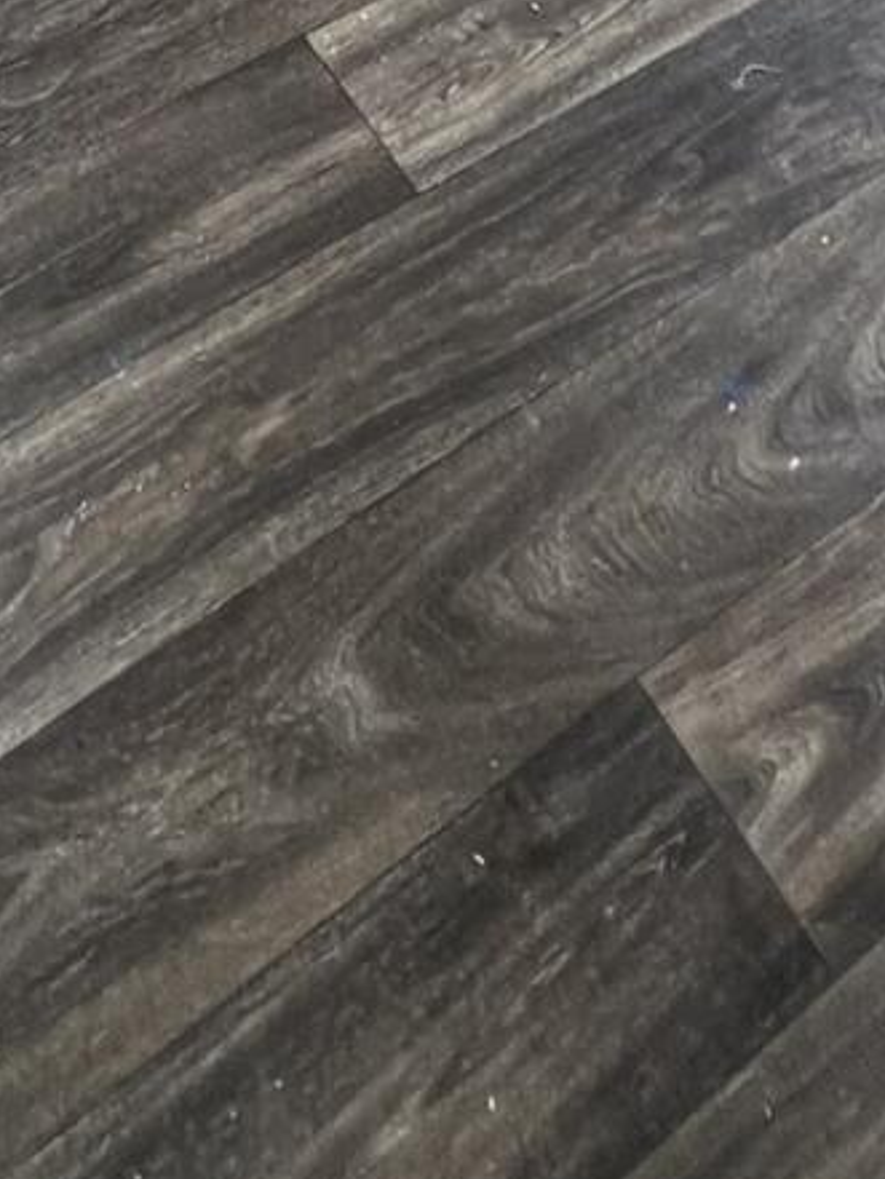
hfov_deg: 24.8
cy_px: -1283
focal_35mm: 59
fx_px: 2010
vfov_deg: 18.2
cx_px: 329
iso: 64
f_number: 1.8
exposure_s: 1/99
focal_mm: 1.57
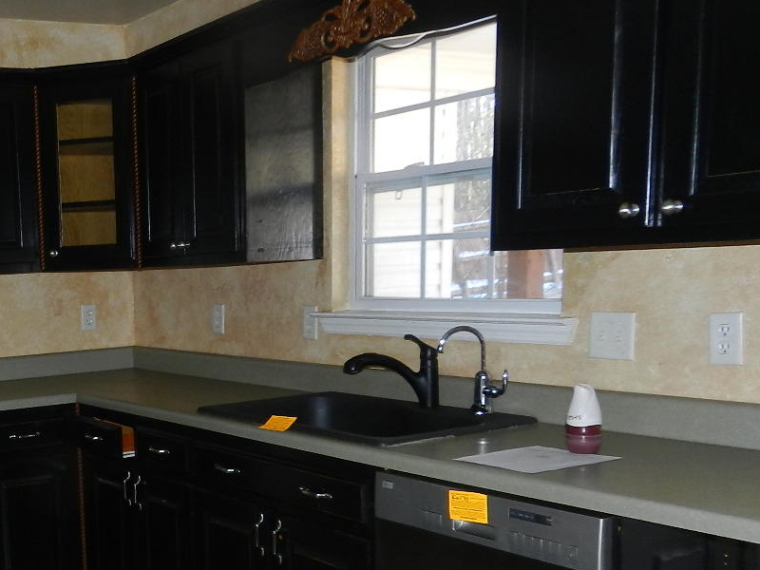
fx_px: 1010
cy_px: 415
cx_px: 47
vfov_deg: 31.1
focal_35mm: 46
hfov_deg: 37.9
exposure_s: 1/30
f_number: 3.4
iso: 200
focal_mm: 4
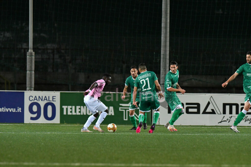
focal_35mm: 600
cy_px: 84
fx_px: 4184
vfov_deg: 2.3
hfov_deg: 3.4
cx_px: 126
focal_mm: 400
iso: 4000
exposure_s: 1/800
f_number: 2.8
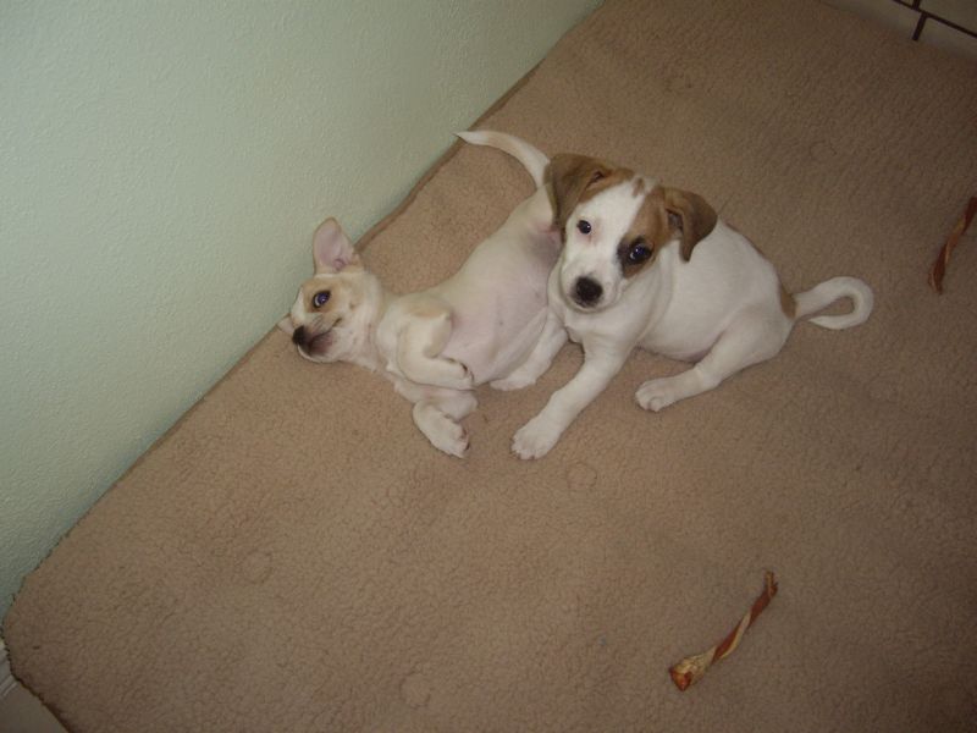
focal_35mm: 38
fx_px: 1073
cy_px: 366
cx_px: 488
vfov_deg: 37.7
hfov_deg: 49.0
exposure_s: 1/40
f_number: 2.8
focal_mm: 7.9
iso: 200
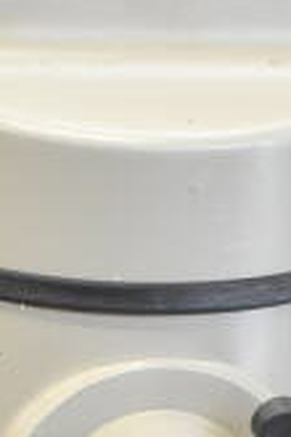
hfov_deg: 7.9
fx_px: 2119
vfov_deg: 11.0
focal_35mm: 175
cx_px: 169
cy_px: 800
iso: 1600
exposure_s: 1/60
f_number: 3.8
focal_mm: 21
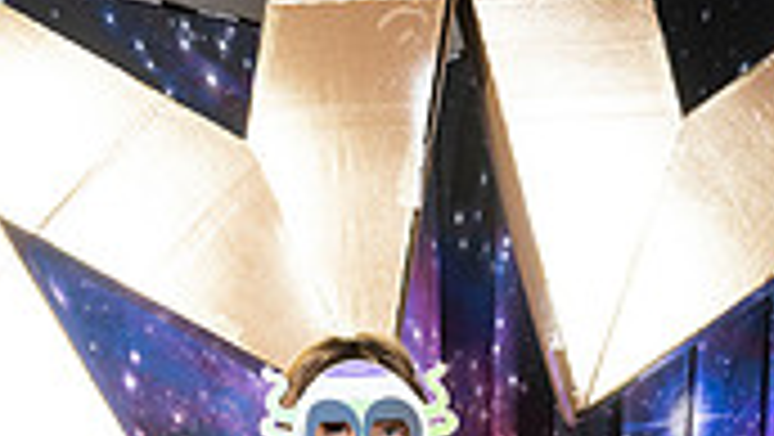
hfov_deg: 22.1
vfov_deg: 11.2
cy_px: 930
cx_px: 508
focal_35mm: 96
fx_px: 1971
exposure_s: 1/125
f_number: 9
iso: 320
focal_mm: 35
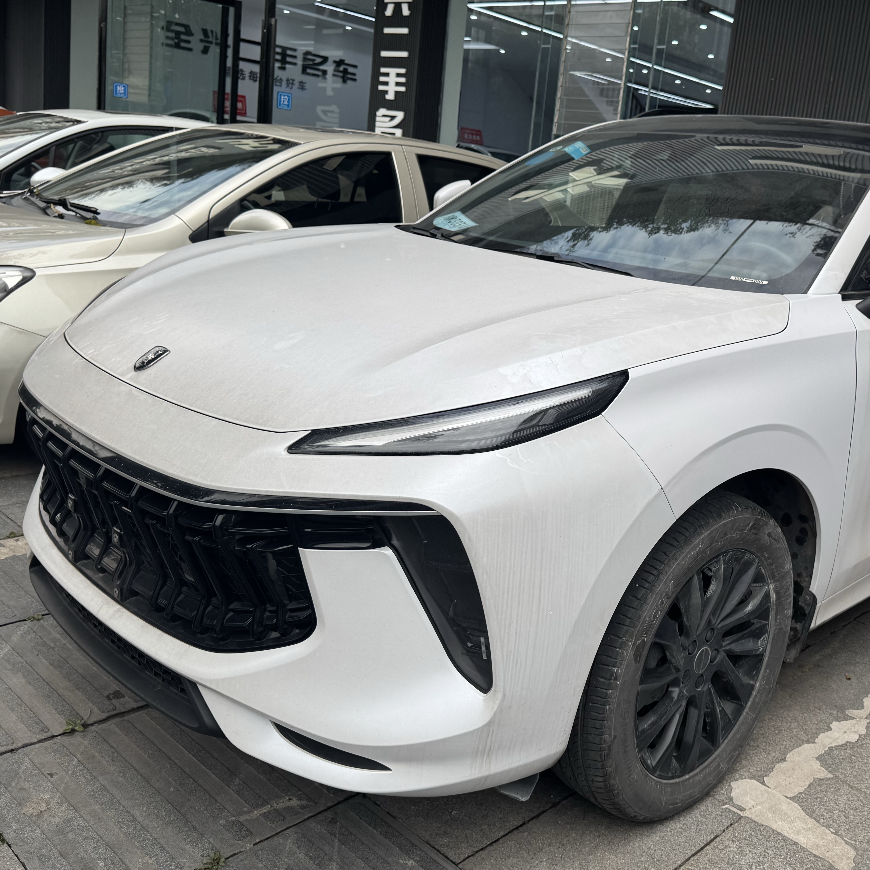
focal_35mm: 33
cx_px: 571
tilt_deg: -12.0
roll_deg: -7.9
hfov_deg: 49.0
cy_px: 392
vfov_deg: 49.7
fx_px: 938
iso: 80
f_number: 1.78
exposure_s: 1/1311
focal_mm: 6.76
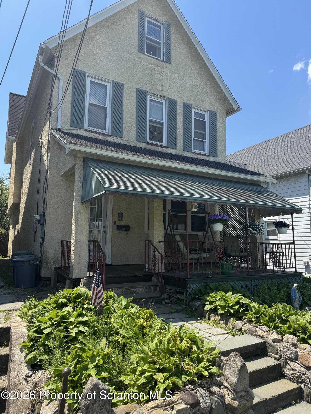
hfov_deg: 56.8
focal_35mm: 24
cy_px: 207
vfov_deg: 71.6
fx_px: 287
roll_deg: +0.7
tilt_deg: +4.8
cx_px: 156
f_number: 1.78
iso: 80
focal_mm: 6.76
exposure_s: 1/2833
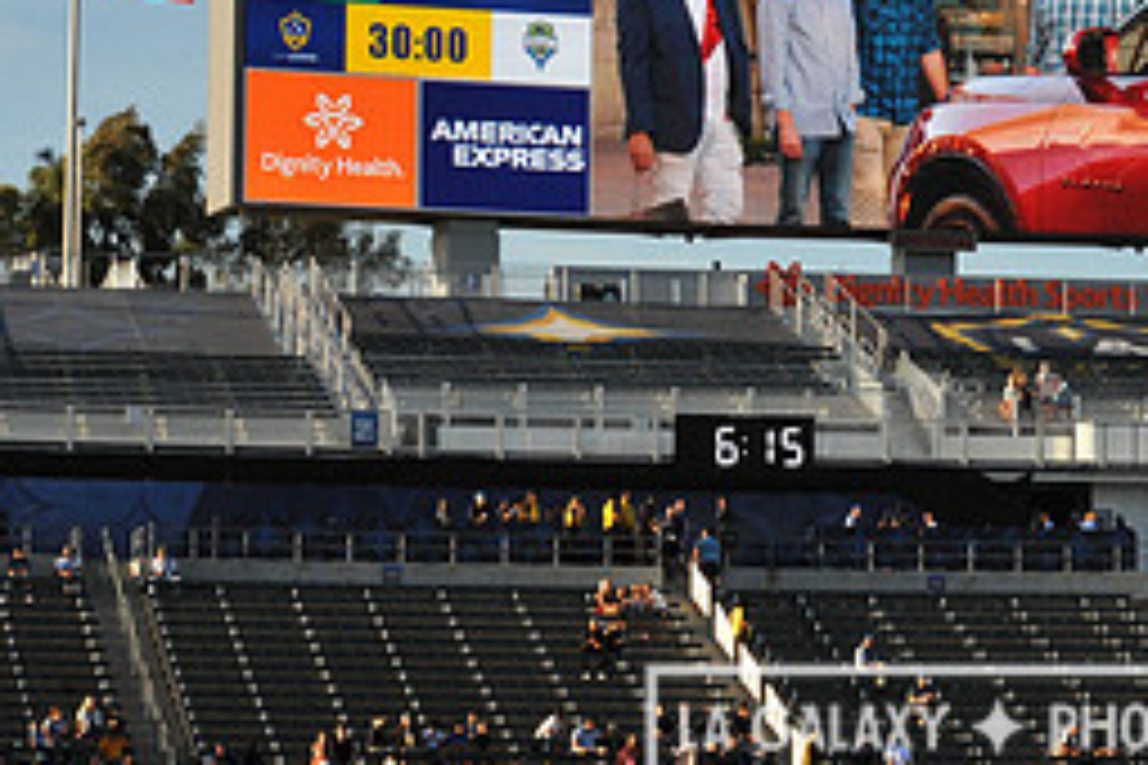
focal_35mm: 182
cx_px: 963
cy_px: 50
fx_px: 5803
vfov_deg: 7.5
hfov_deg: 11.2
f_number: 16
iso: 1600
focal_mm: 80
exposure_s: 1/1000
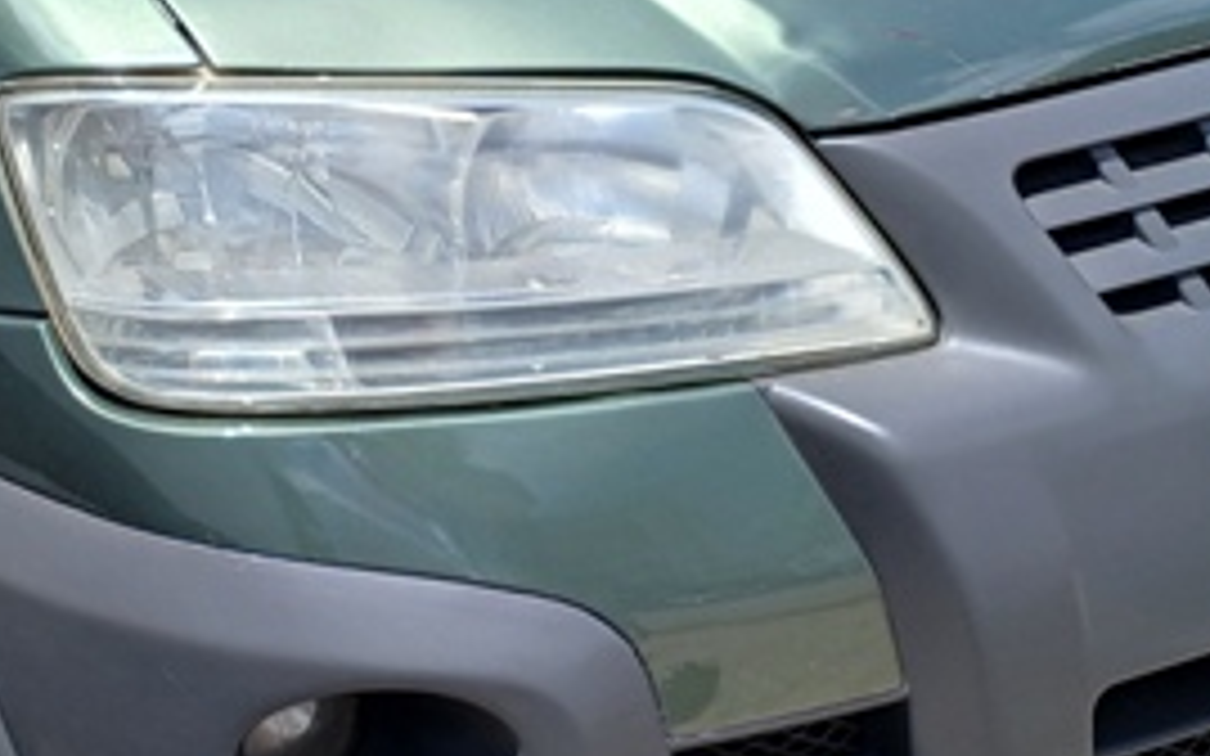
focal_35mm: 82
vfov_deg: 15.8
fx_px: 2704
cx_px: 414
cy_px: 104
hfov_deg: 25.1
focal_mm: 3.98
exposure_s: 1/483
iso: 20
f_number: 1.8
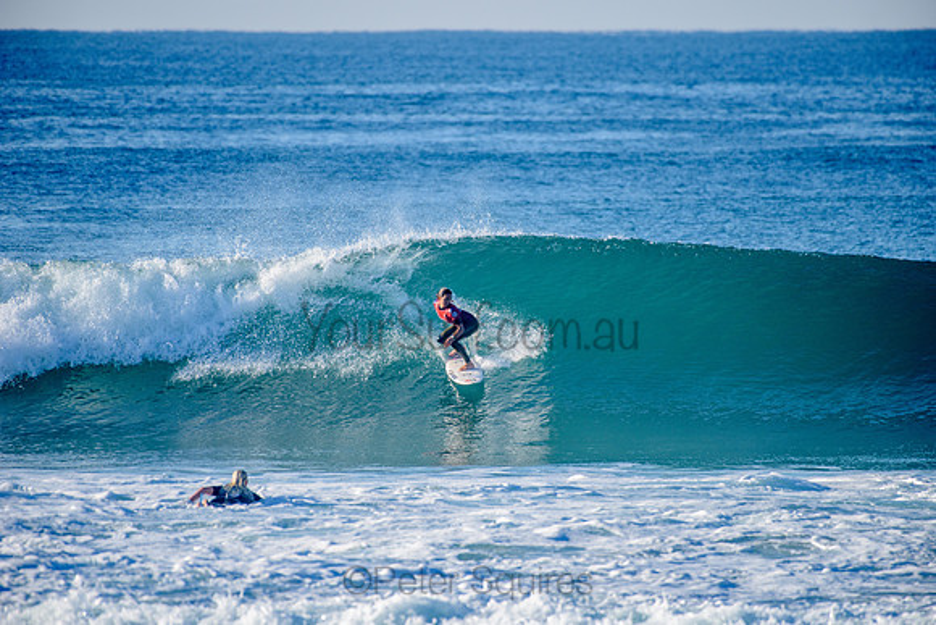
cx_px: 468
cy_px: 312
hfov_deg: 4.1
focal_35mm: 500
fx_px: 13002
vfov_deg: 2.8
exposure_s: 1/1600
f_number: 5.6
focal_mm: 500
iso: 250
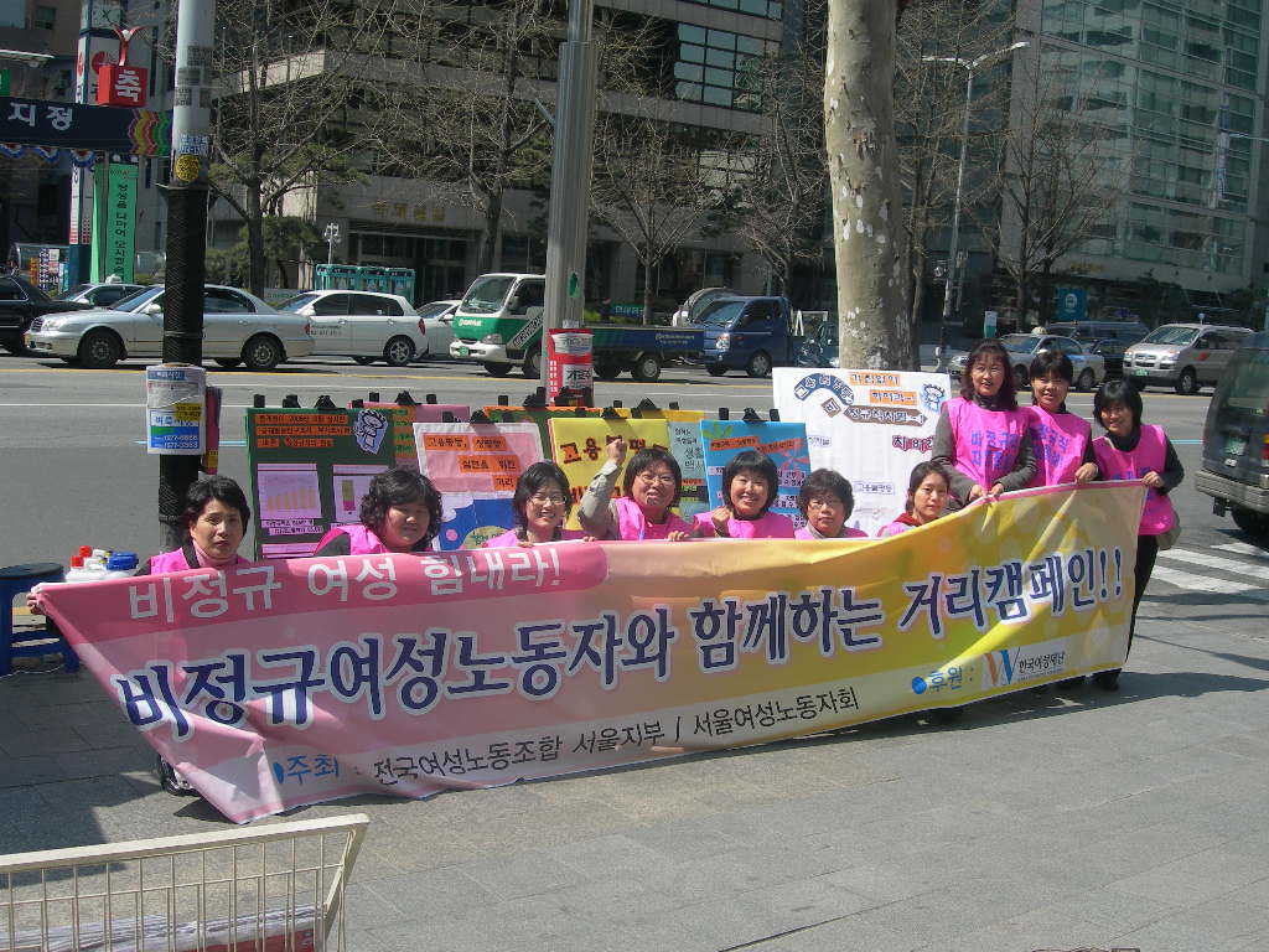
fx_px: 1503
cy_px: 476
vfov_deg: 35.1
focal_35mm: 41
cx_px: 634
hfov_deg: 45.8
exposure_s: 1/365
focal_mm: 8.5
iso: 50
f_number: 4.9
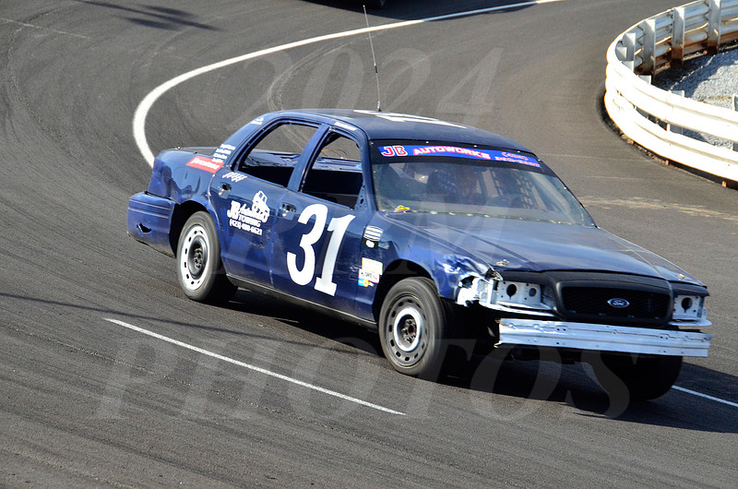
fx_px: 3683
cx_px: 369
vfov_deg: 7.6
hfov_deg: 11.4
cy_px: 244
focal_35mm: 180
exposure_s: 1/800
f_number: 10
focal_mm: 120
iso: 1000
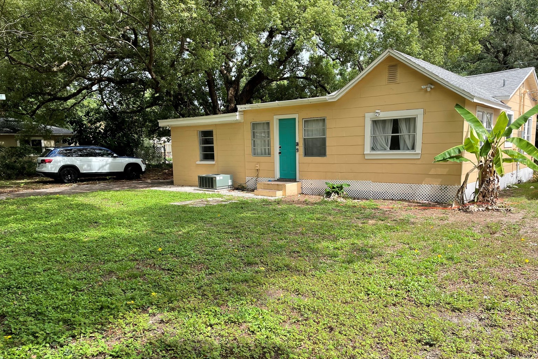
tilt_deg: -7.8
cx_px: 275
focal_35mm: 28
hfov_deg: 65.5
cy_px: 205
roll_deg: +0.9
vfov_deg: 46.3
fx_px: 418
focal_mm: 4.2
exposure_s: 1/1233
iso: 32
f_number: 1.6
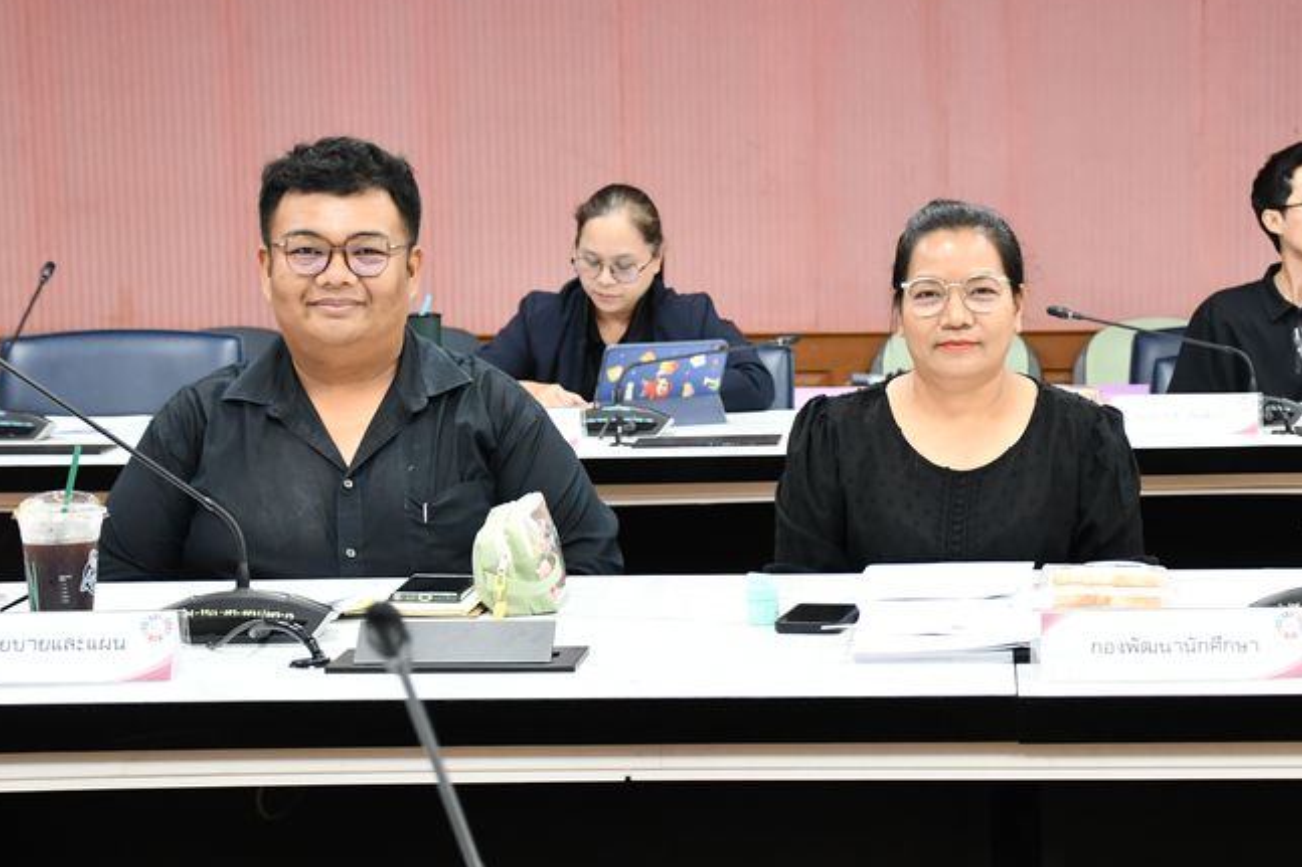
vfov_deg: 14.4
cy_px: 401
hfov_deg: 21.3
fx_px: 3435
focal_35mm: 95
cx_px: 952
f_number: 4.2
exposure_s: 1/125
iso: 1800
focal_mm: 40
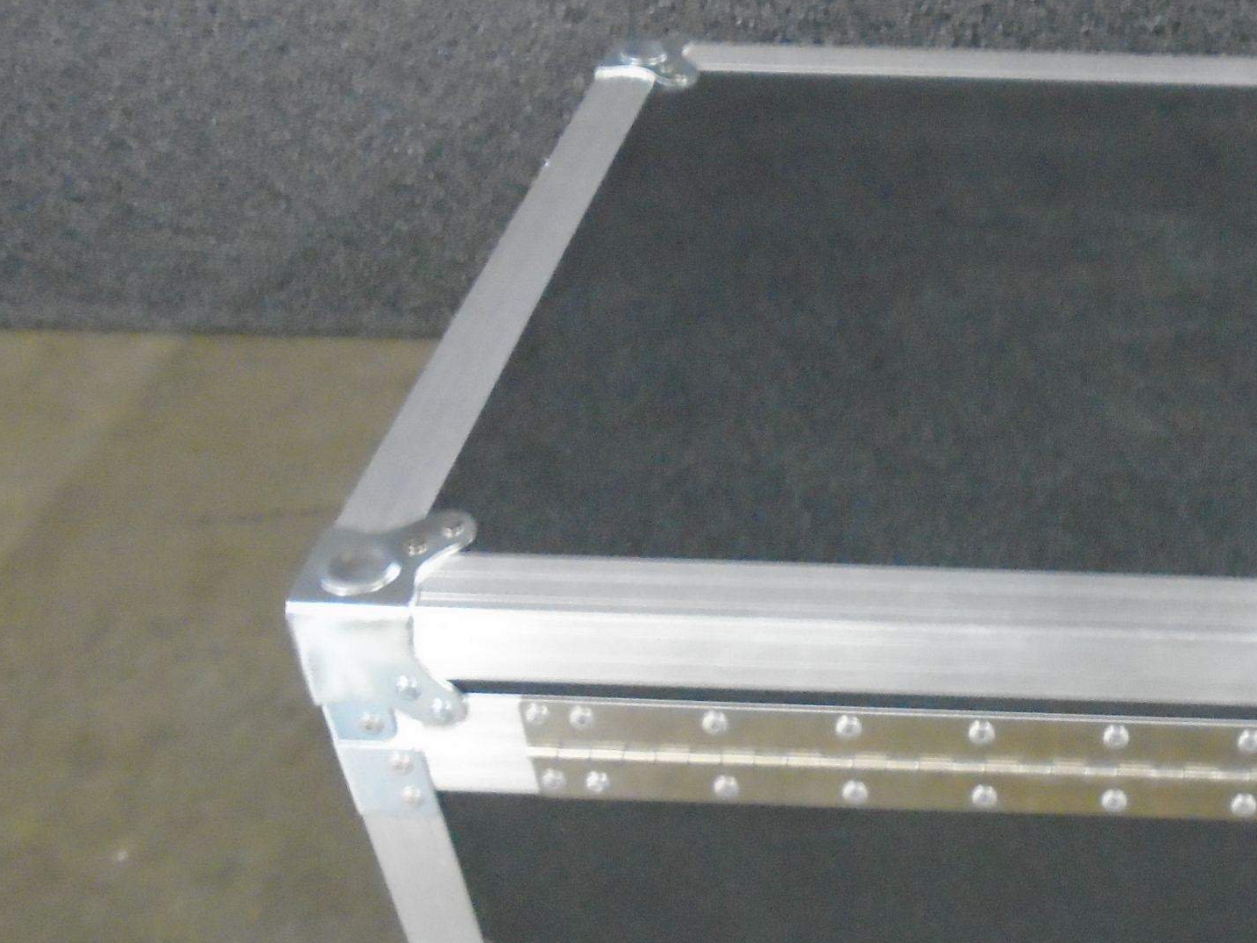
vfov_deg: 30.8
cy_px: 583
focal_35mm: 47
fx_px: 1706
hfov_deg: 38.1
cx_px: 1096
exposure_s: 1/4
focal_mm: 4.6
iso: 800
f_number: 3.2
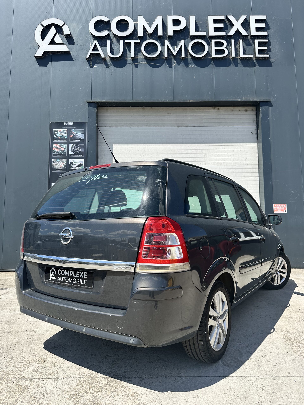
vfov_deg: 71.6
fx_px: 281
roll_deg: +0.3
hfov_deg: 56.8
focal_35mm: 24
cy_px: 202
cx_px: 152
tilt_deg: +6.0
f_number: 1.78
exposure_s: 1/3472
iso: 80
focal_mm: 6.86
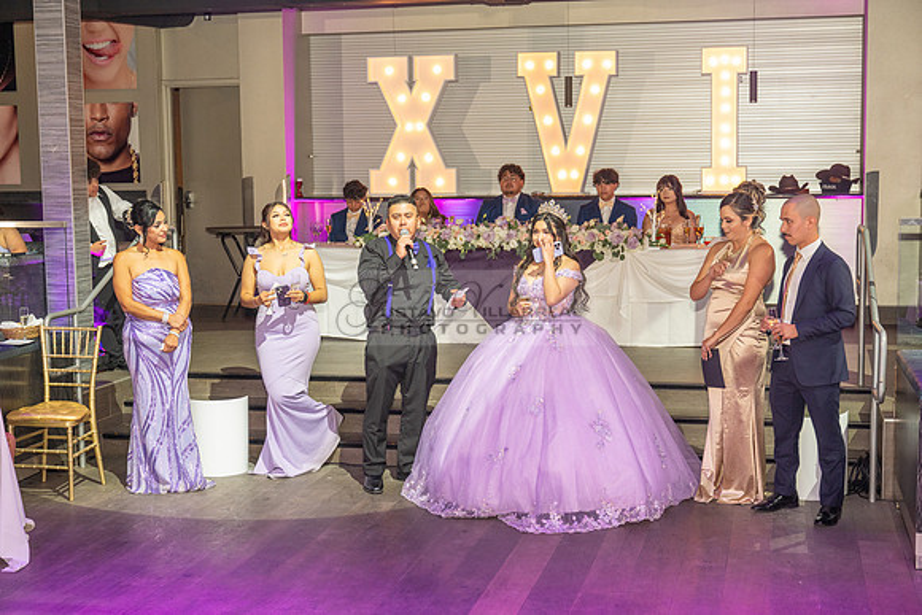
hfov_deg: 38.2
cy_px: 308
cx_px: 461
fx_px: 1332
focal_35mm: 52
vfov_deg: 26.0
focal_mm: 52
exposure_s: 1/125
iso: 1000
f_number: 4
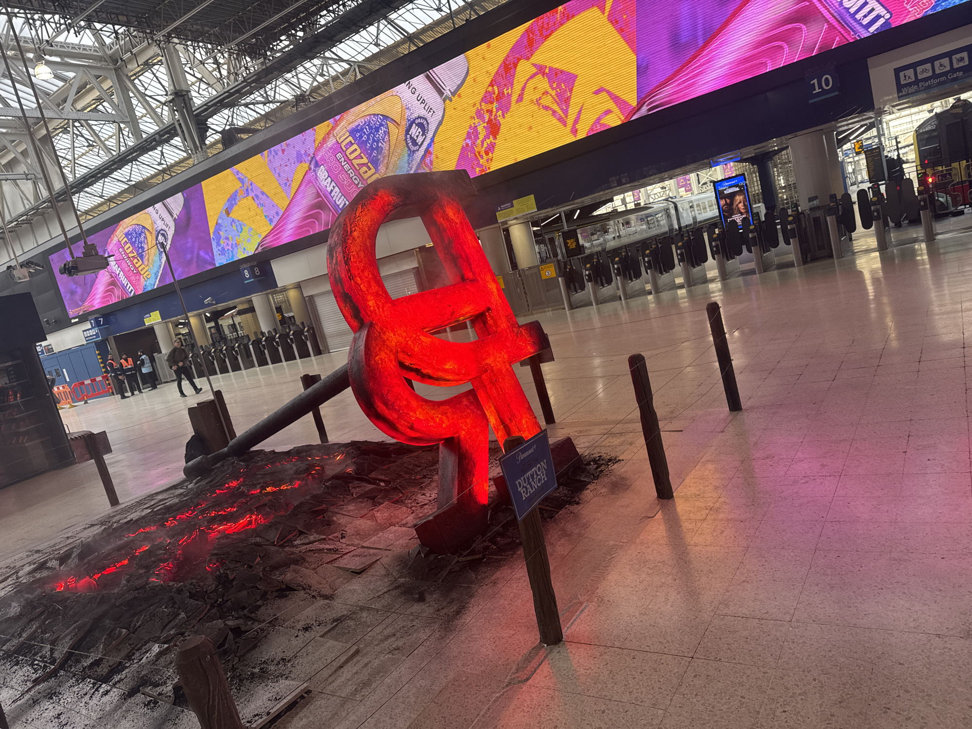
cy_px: 364
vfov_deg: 56.8
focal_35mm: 24
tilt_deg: -7.0
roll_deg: +14.1
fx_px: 674
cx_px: 486
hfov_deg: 71.6
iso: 100
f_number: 1.78
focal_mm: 6.76
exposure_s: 1/121
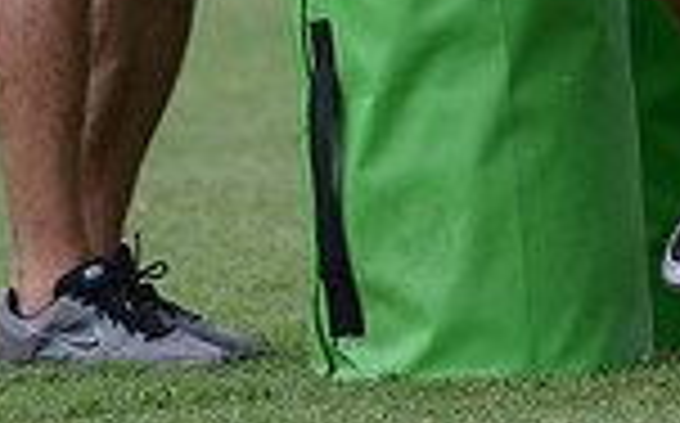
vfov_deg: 1.1
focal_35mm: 1178
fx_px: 21807
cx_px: 739
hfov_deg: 1.8
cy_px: -425
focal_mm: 300
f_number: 4
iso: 200
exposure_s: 1/800
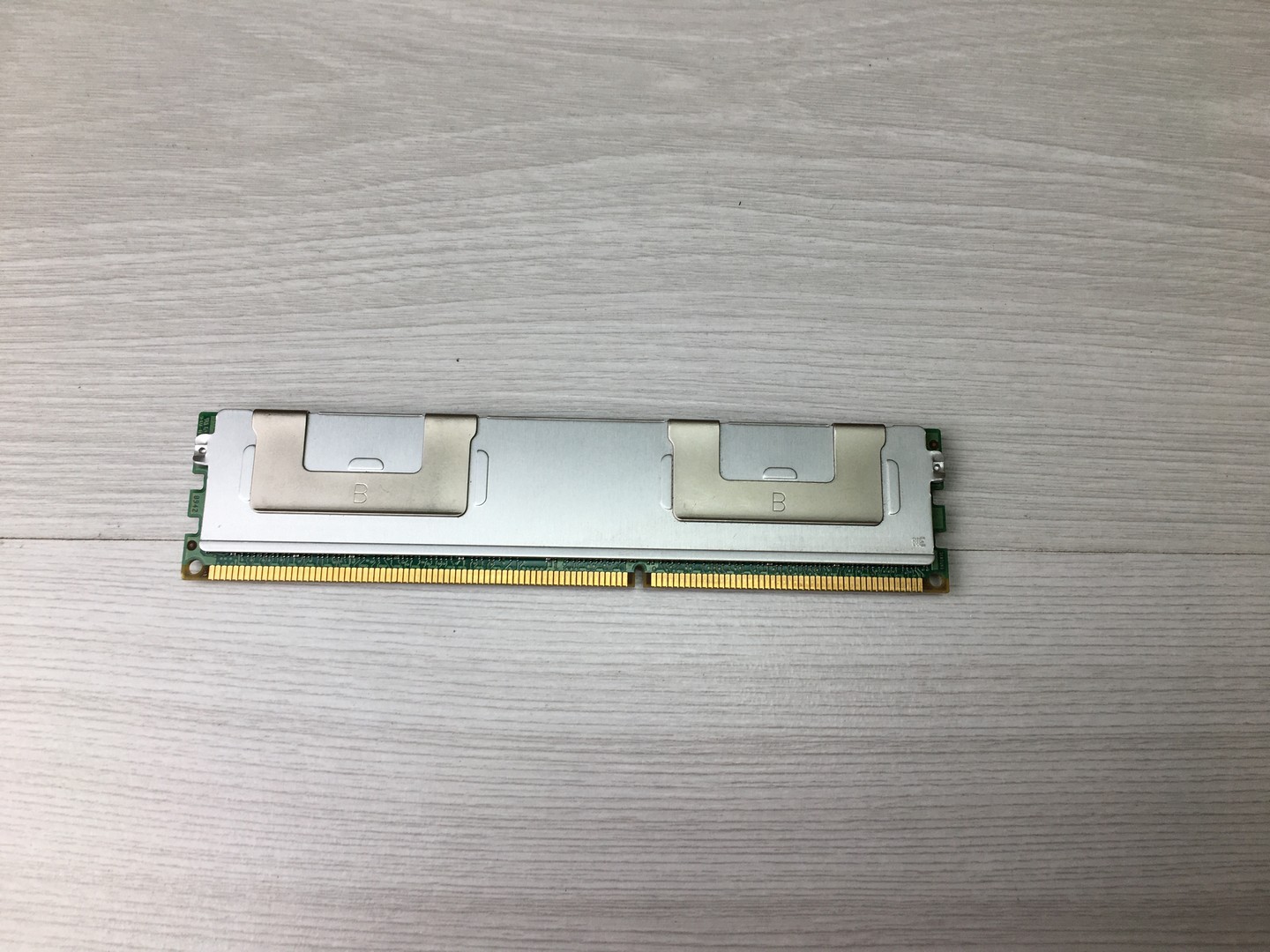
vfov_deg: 48.2
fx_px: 1064
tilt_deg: -75.3
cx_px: 635
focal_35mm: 29
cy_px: 476
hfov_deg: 61.7
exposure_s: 1/114
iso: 25
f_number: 2.2
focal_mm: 4.15
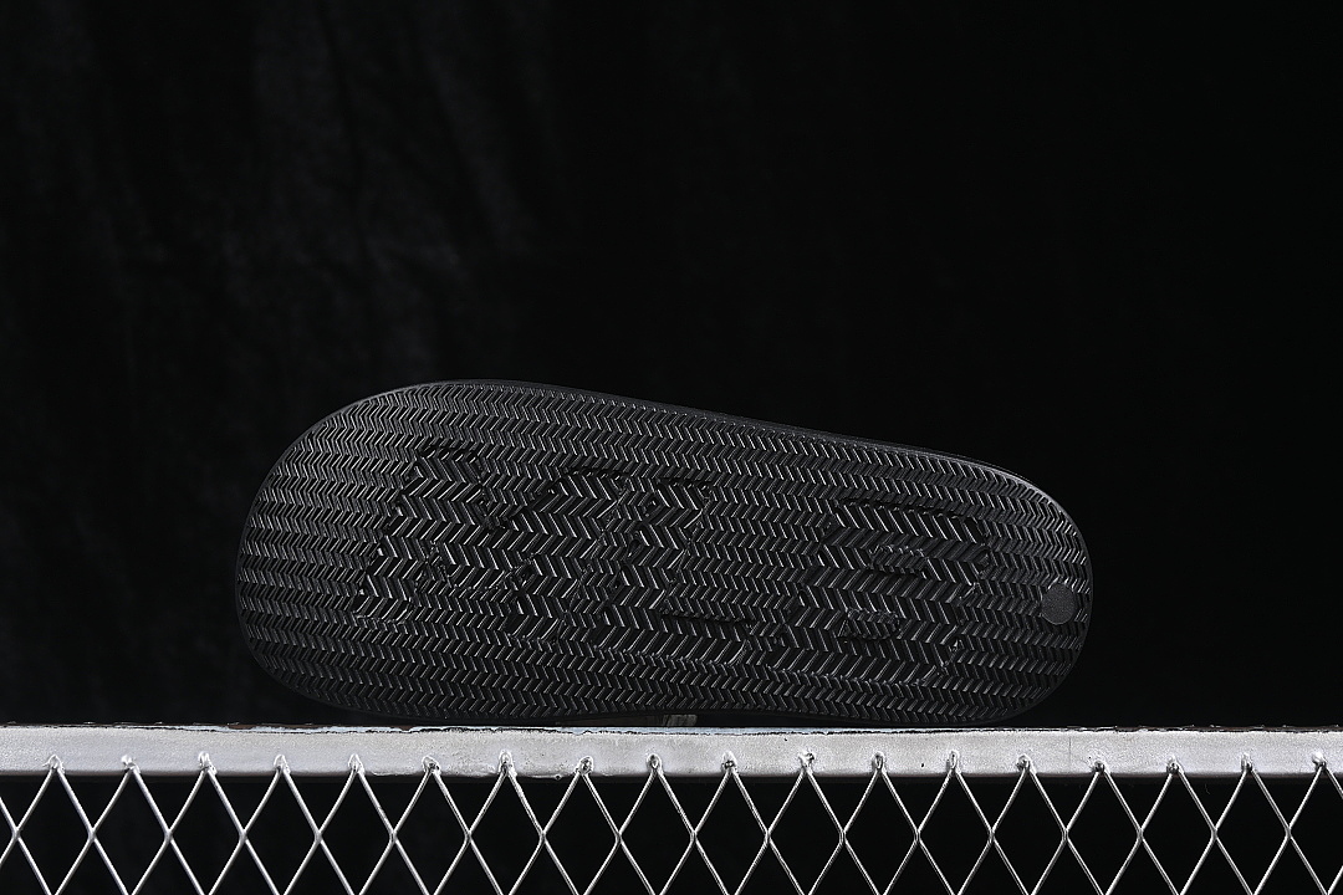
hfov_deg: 27.0
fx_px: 2798
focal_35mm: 75
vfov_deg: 18.2
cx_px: 672
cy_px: 448
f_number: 6.3
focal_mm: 50
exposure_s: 1/60
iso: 160
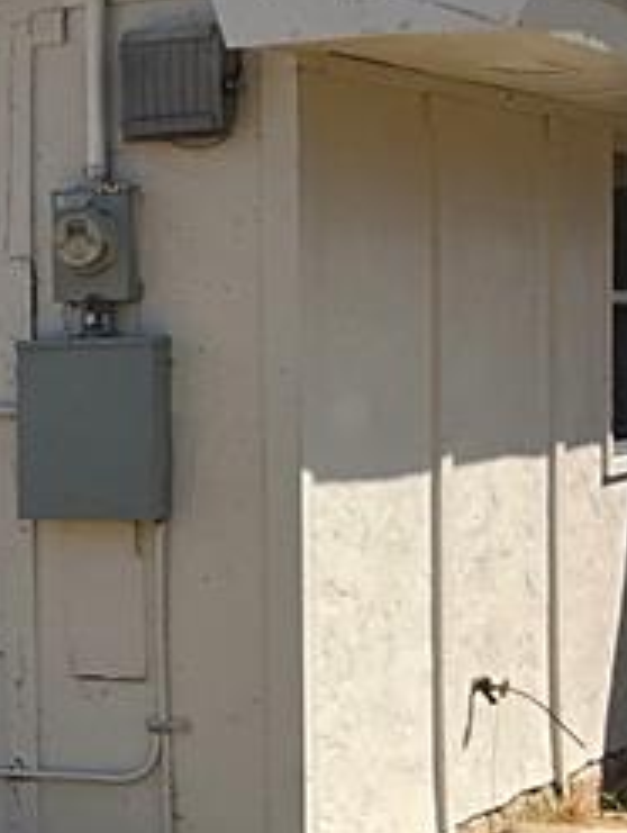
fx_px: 2891
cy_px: 519
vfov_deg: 16.4
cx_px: -799
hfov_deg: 10.8
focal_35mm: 120
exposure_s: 1/1848
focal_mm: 3
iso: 25
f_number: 1.8
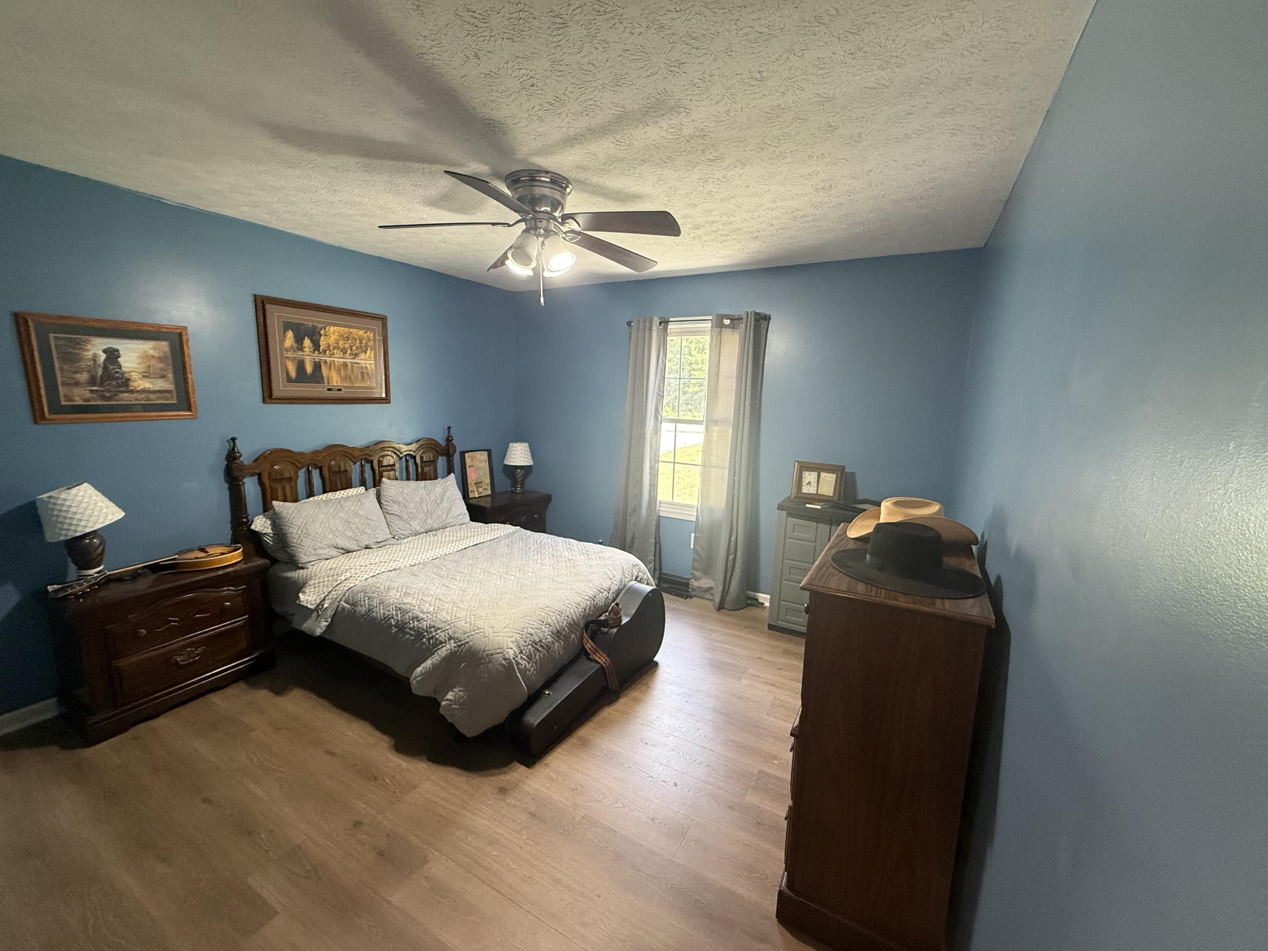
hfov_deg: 102.1
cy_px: 476
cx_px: 634
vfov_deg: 85.7
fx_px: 513
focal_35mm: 14
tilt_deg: -8.1
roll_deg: -2.5
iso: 500
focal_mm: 2.22
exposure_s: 1/120
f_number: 2.2
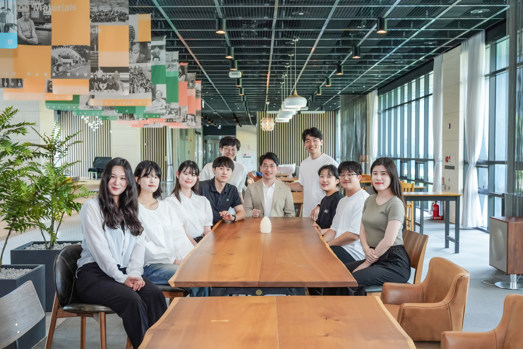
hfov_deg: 47.7
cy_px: 174
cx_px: 262
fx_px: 591
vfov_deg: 32.9
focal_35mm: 41
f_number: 6.3
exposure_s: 1/200
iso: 2500
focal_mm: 40.7
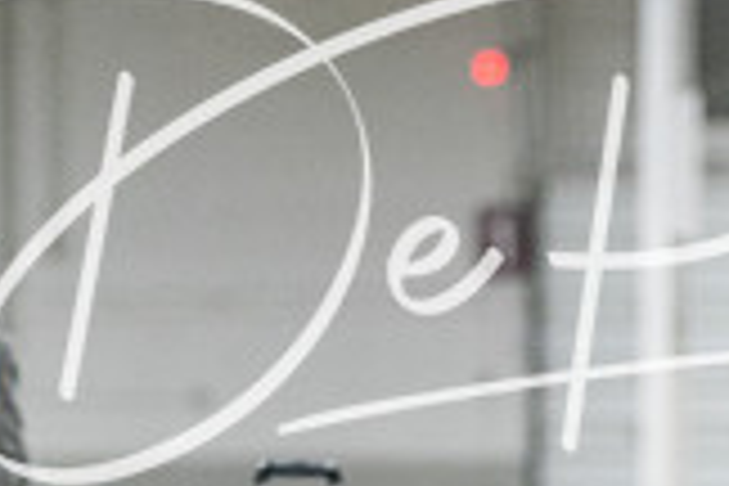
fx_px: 9011
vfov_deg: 3.1
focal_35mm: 445
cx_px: 612
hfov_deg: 4.6
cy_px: 565
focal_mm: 124
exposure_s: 1/200
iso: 6400
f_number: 2.8
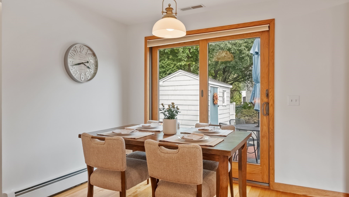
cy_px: 95
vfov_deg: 44.4
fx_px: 241
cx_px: 179
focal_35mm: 26
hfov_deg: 71.9
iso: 320
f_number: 8
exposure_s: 1/2.5
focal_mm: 16
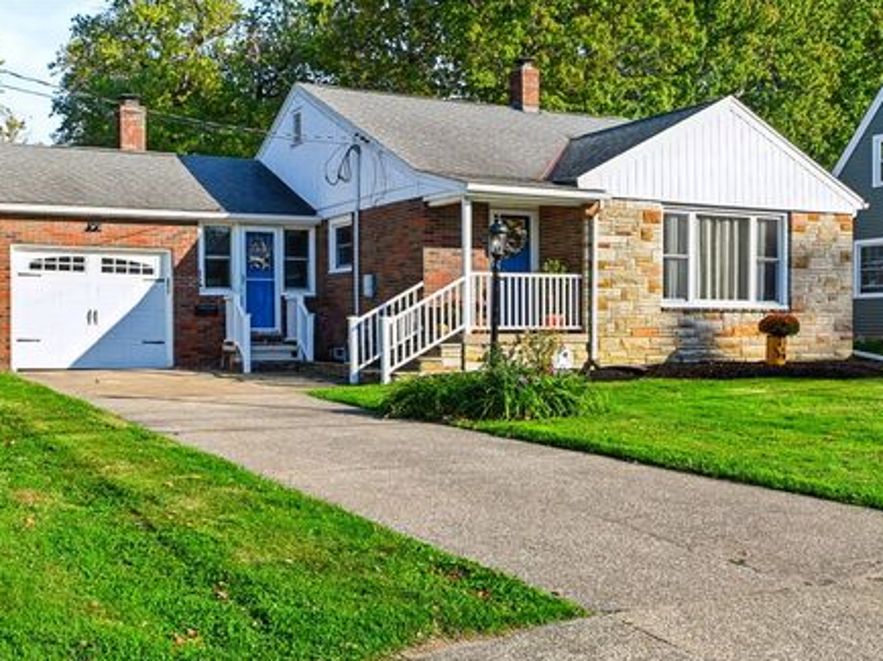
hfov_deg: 45.1
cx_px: 380
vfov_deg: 34.7
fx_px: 1059
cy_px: 337
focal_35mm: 42
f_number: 8
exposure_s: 1/160
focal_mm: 25
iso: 100
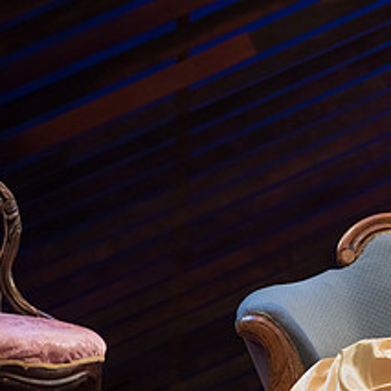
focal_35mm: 463
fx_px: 5917
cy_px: 230
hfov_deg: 3.8
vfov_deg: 3.8
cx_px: 525
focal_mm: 200
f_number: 3.5
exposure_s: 1/320
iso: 3200
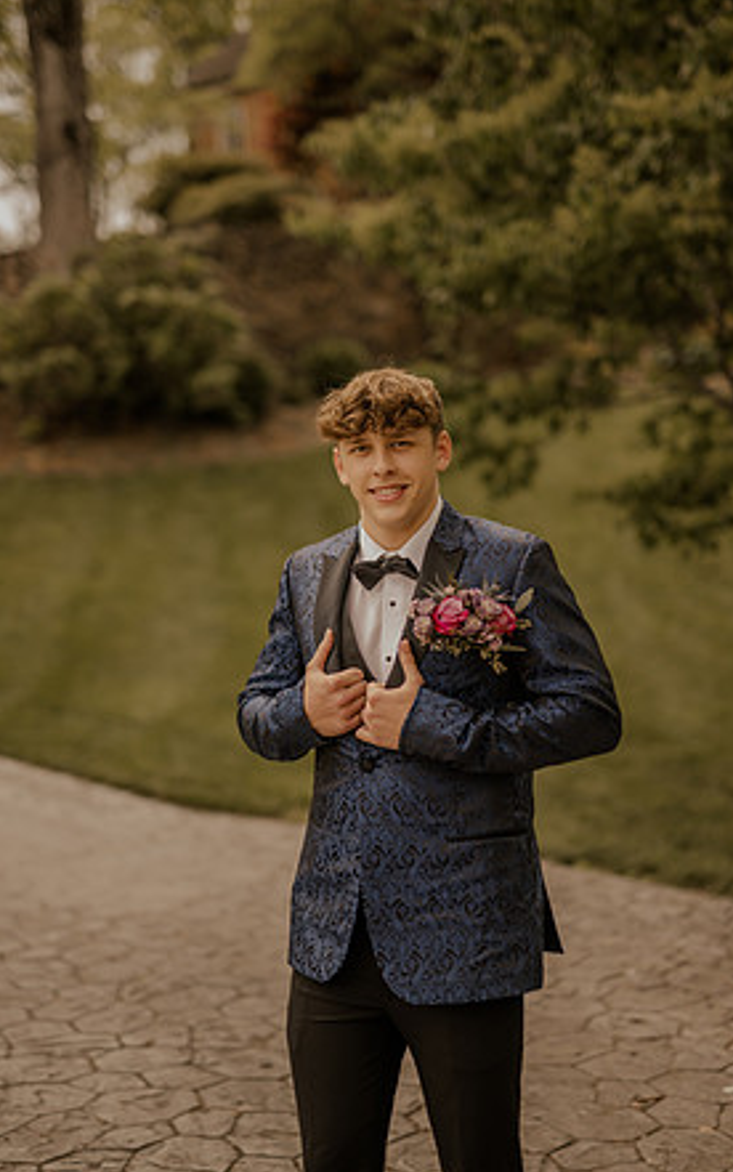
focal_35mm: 52
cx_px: 374
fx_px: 1660
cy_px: 587
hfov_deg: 24.9
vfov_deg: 38.9
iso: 100
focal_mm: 50
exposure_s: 1/1600
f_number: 2.2
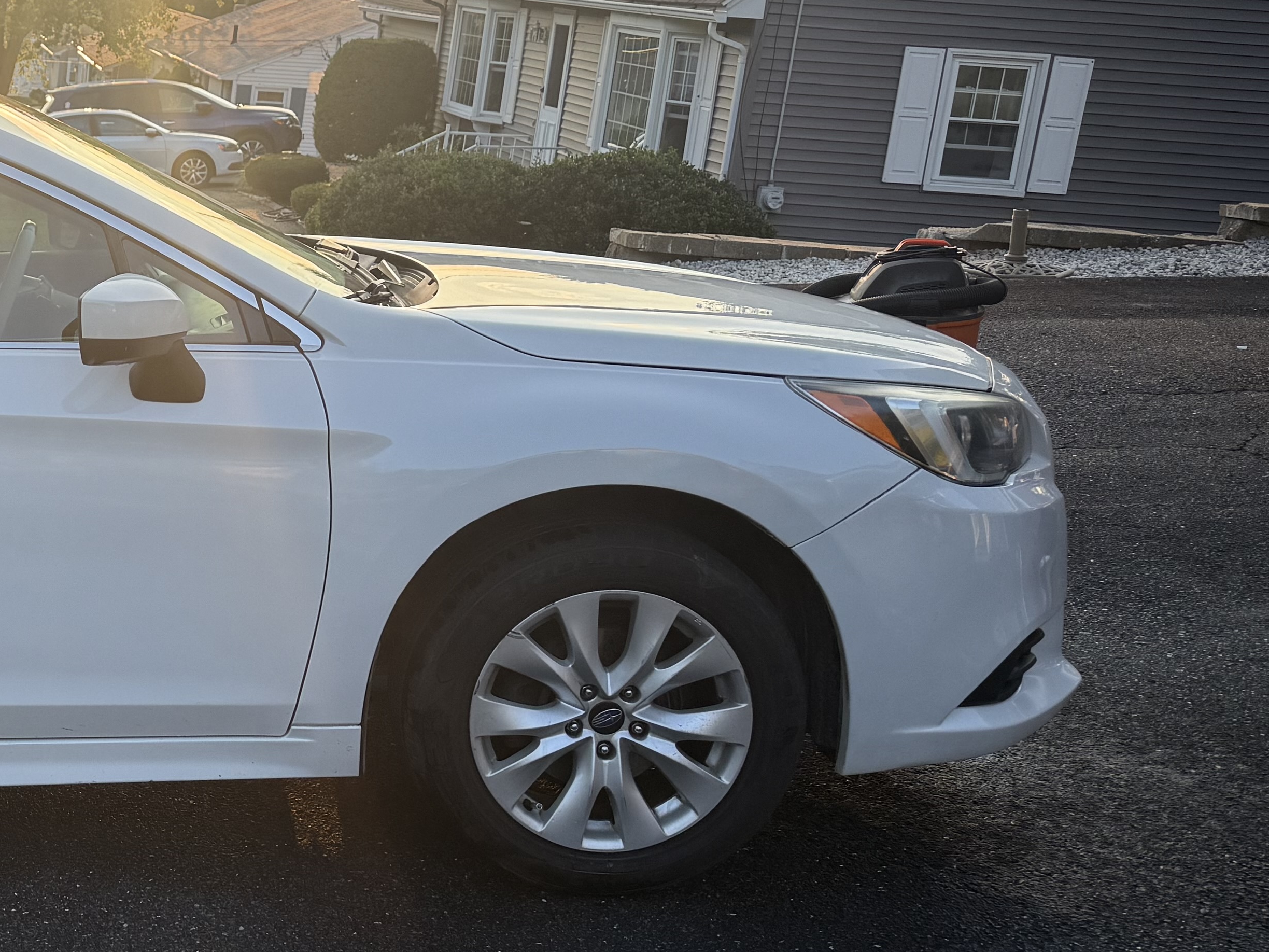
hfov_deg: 30.4
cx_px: -163
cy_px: 392
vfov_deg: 26.1
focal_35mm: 56
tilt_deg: -11.8
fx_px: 2053
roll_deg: -3.9
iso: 80
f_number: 1.78
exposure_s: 1/627
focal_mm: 6.76
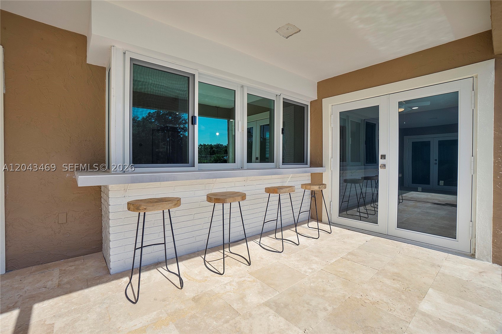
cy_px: 167
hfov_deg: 100.4
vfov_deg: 77.3
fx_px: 209
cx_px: 251
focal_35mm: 15
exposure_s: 1/200
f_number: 10
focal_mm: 10
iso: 100
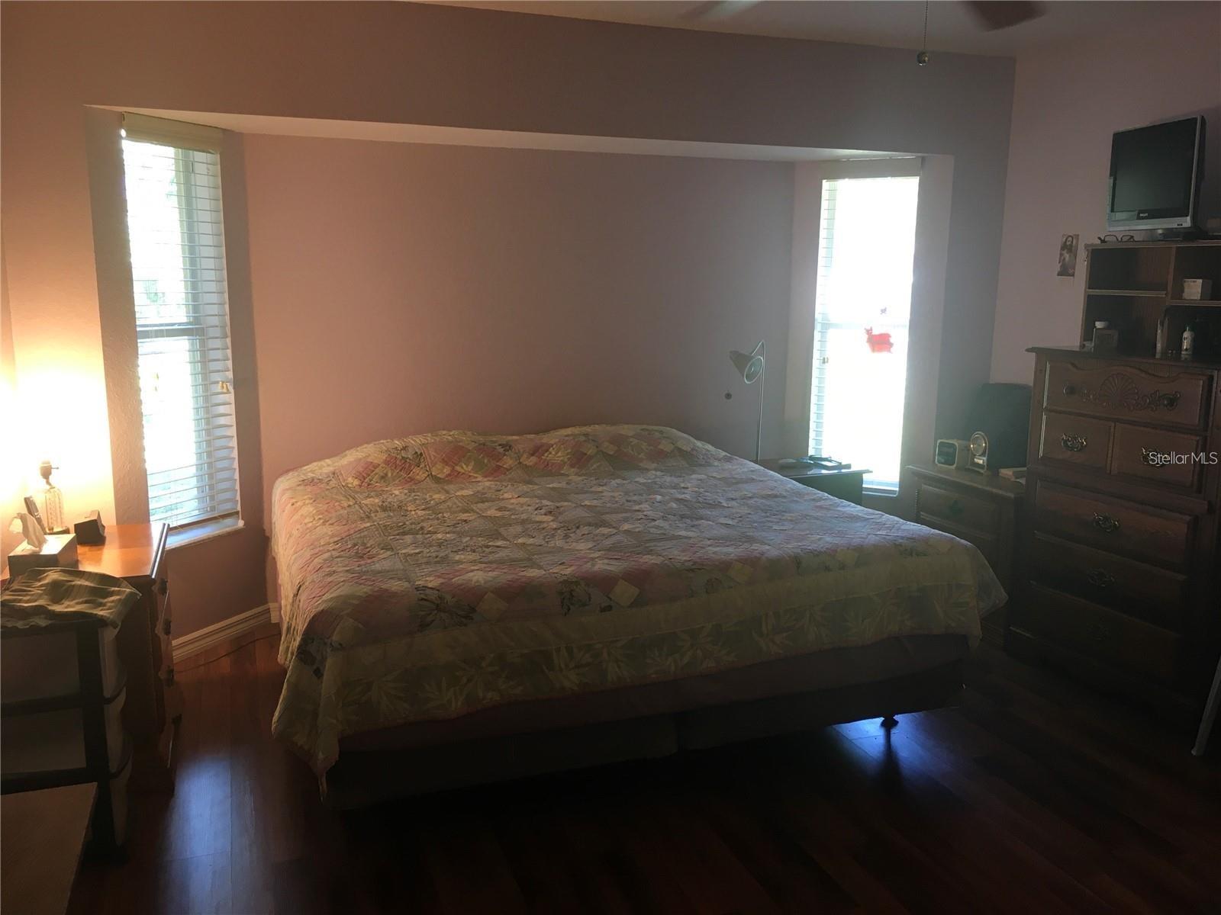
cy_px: 458
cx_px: 610
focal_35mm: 29
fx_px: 1023
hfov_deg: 61.7
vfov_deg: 48.2
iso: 50
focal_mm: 4.15
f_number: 2.2
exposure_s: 1/30
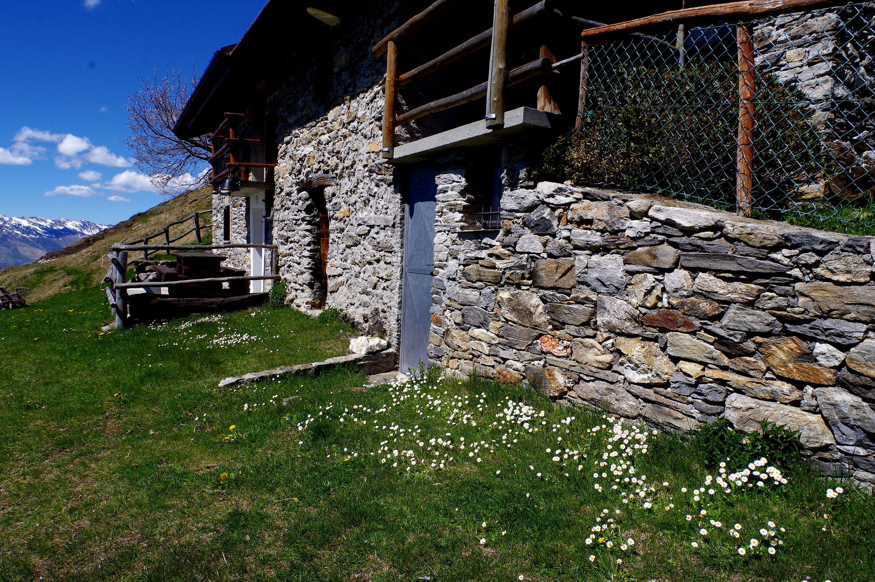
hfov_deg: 77.4
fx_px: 546
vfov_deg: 56.1
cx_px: 438
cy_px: 291
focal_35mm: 22
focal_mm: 15
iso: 400
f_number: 14
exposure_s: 1/400
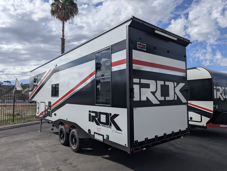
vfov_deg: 56.9
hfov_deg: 71.5
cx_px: 114
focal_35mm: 24
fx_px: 158
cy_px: 86
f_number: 1.85
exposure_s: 1/4049
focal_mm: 6.81
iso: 47
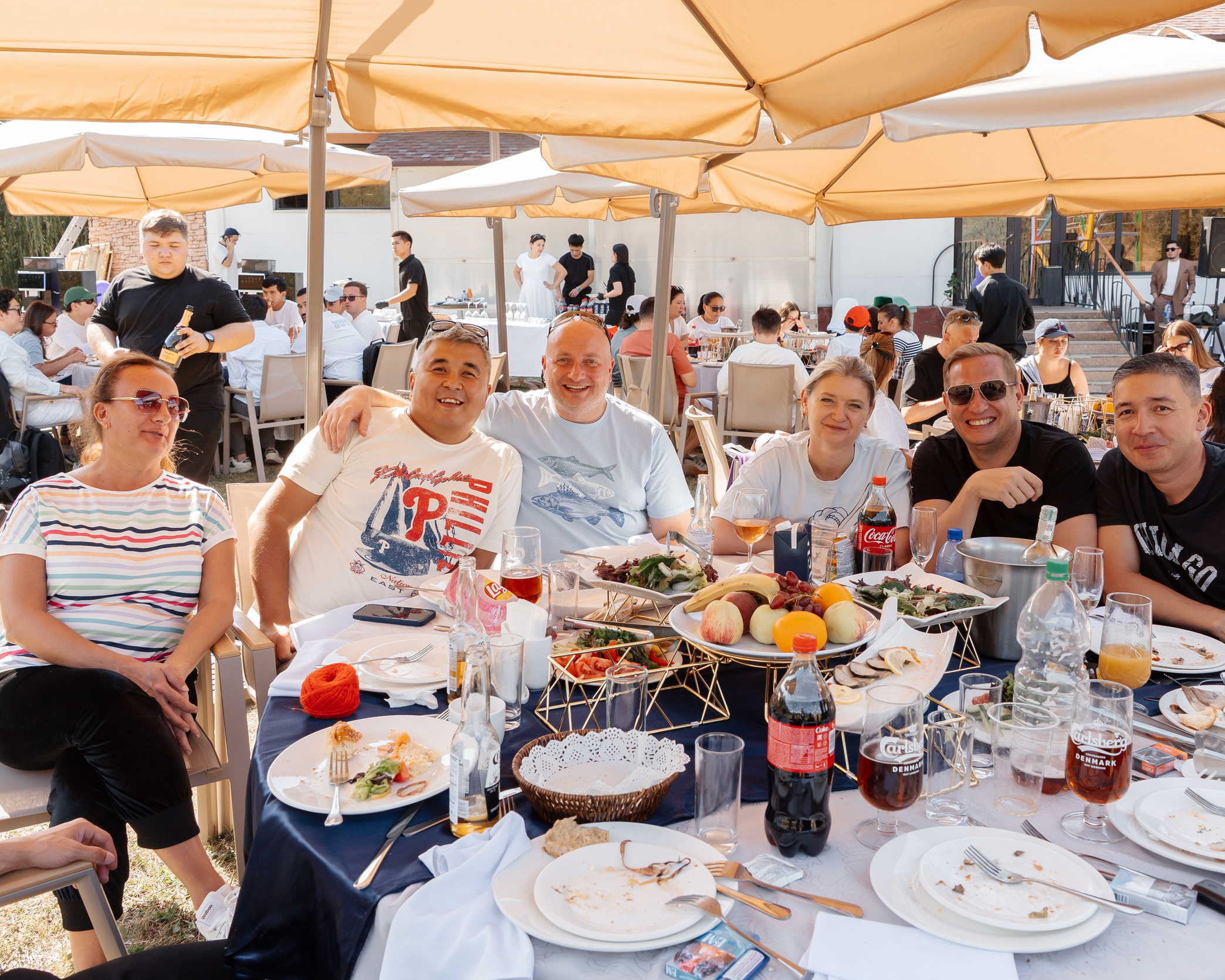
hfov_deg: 55.4
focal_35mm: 32
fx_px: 1160
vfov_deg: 45.7
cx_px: 711
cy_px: 423
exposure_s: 1/125
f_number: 6.3
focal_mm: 24
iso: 320
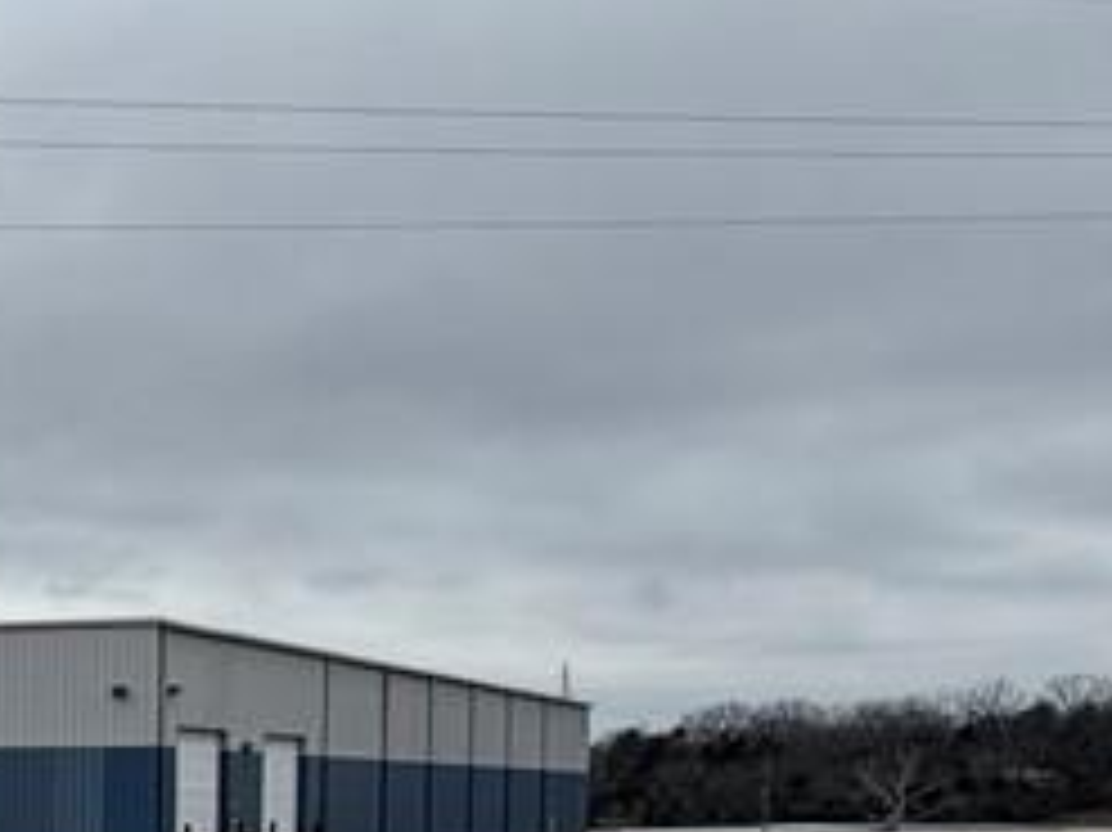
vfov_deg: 24.2
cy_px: 819
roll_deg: -0.4
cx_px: -572
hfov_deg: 25.1
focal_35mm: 58
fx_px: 1862
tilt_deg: -0.6
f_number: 2.2
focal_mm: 2.22
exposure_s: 1/1339
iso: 20
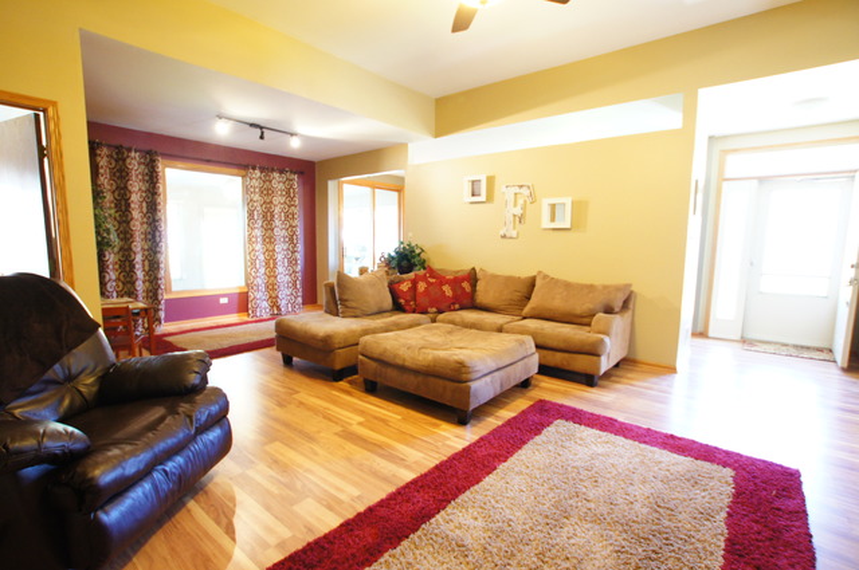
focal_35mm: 16
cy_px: 285
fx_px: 393
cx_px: 430
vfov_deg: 71.9
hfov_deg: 95.1
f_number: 4.5
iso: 1600
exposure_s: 1/10
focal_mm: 11
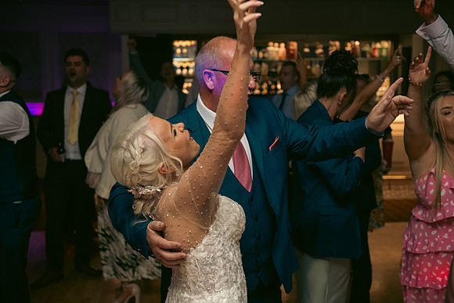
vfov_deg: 27.0
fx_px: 631
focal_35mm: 50
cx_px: 227
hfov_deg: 39.6
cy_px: 152
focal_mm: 50
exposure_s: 1/160
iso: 800
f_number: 3.5
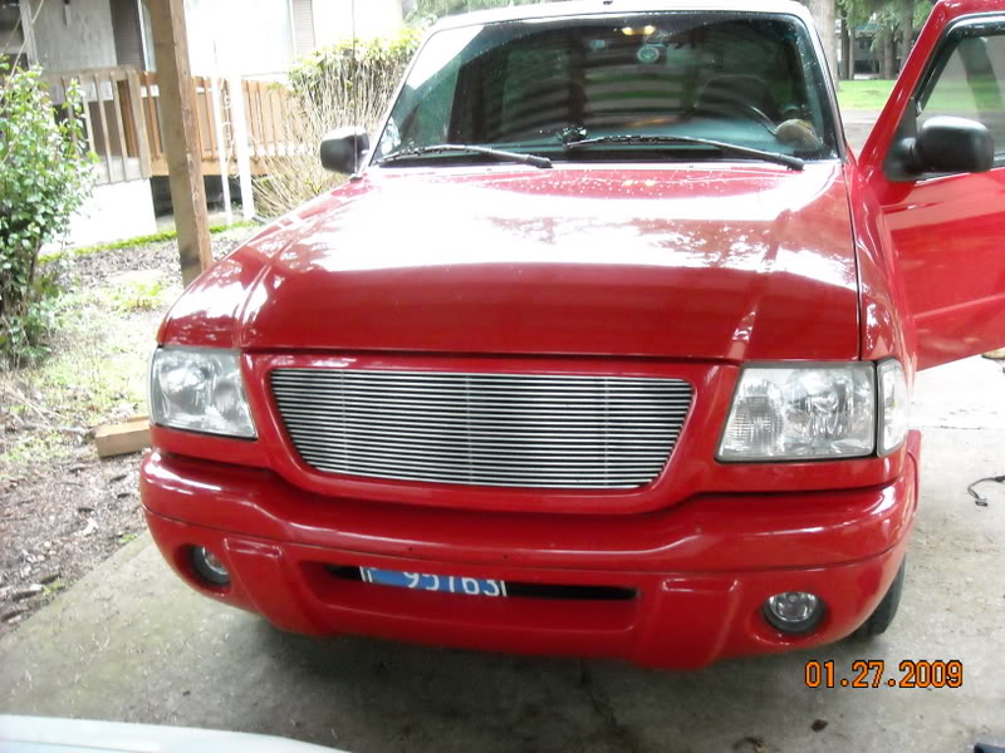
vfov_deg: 40.7
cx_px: 502
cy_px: 376
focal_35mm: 35
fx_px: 1016
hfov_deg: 52.6
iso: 800
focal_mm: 5.7
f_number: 2.8
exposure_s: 1/54
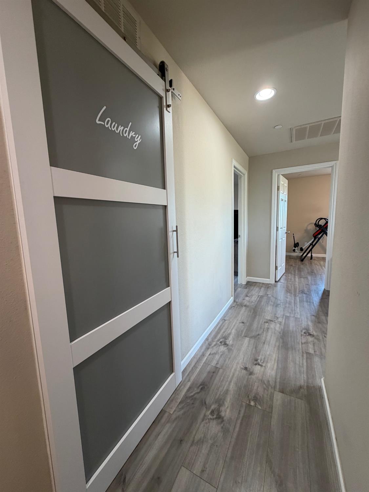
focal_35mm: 14
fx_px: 199
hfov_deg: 85.7
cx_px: 184
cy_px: 246
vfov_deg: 102.0
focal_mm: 2.22
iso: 250
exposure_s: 1/60
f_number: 2.2
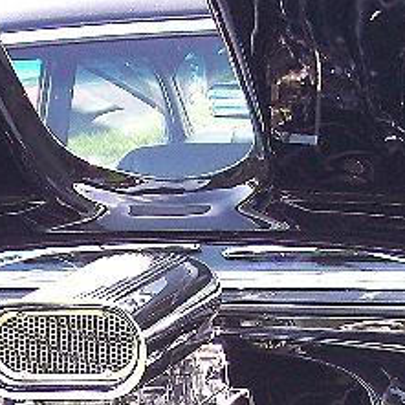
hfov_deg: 9.7
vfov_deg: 9.6
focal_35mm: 179
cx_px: 37
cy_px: 502
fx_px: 2369
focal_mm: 9.4
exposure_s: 1/84.6
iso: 80
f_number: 3.4
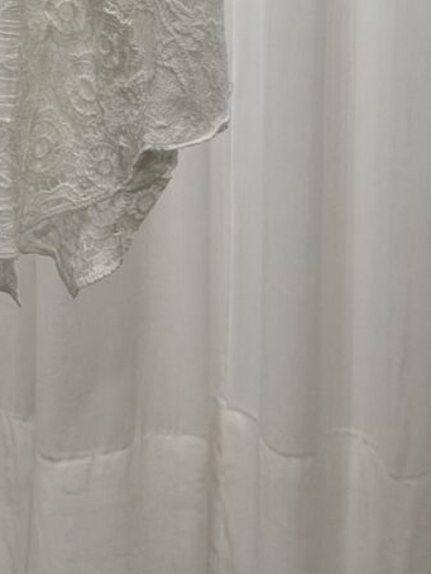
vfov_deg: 11.0
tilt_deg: -6.6
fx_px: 2803
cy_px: -403
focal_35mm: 169
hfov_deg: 8.7
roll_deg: -0.7
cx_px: -109
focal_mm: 6.93
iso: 64
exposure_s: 1/121
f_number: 1.8
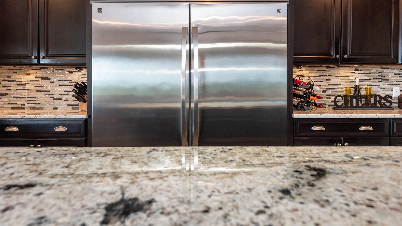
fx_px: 277
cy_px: 90
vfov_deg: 44.1
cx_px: 199
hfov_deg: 71.9
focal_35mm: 26
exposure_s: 1/80
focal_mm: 24
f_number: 4.5
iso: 800
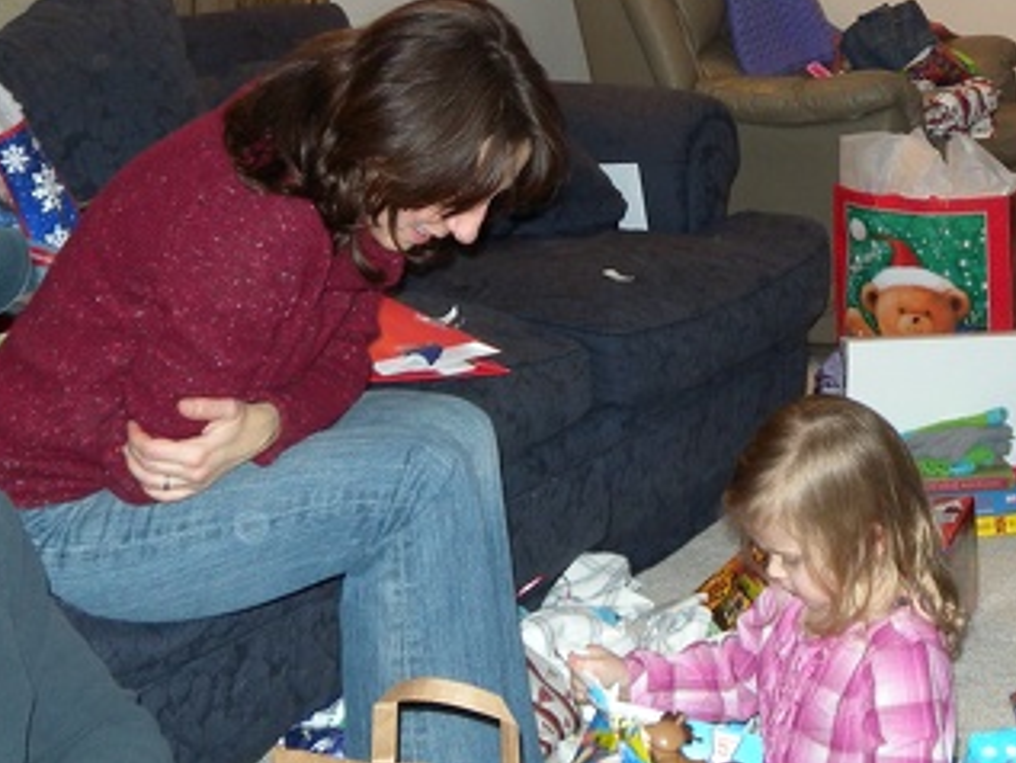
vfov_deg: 20.5
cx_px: 712
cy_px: 32
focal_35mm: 70
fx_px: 2055
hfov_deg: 27.5
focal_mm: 6
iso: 144
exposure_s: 1/30
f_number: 2.7
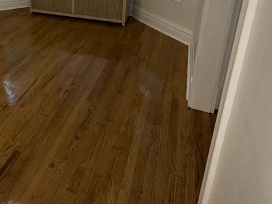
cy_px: 16
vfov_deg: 38.5
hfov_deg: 49.5
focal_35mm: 34
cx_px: 40
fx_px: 267
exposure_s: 1/60
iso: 80
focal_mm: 2.22
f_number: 2.2
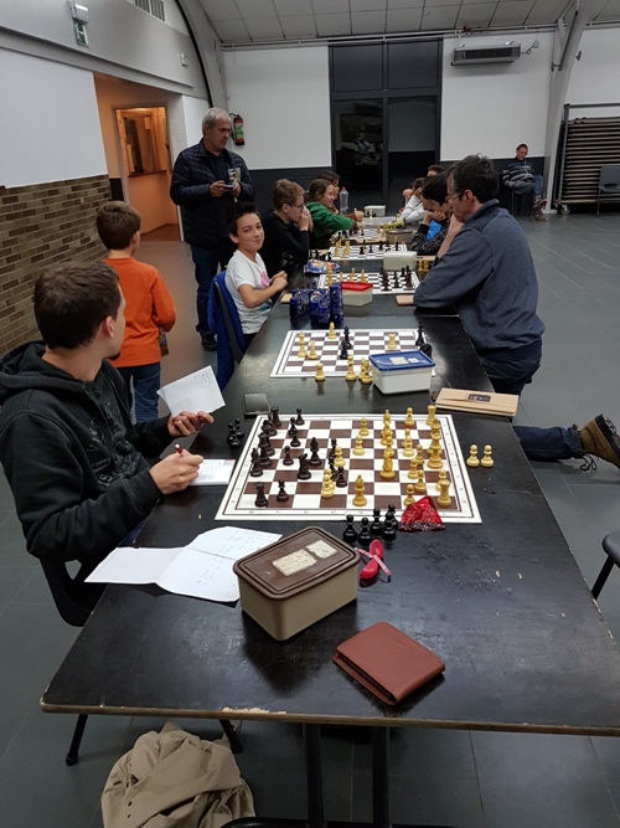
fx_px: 621
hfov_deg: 53.0
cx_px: 310
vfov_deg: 67.3
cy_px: 414
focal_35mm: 26
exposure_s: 1/60
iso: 125
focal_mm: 4.2
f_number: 1.7
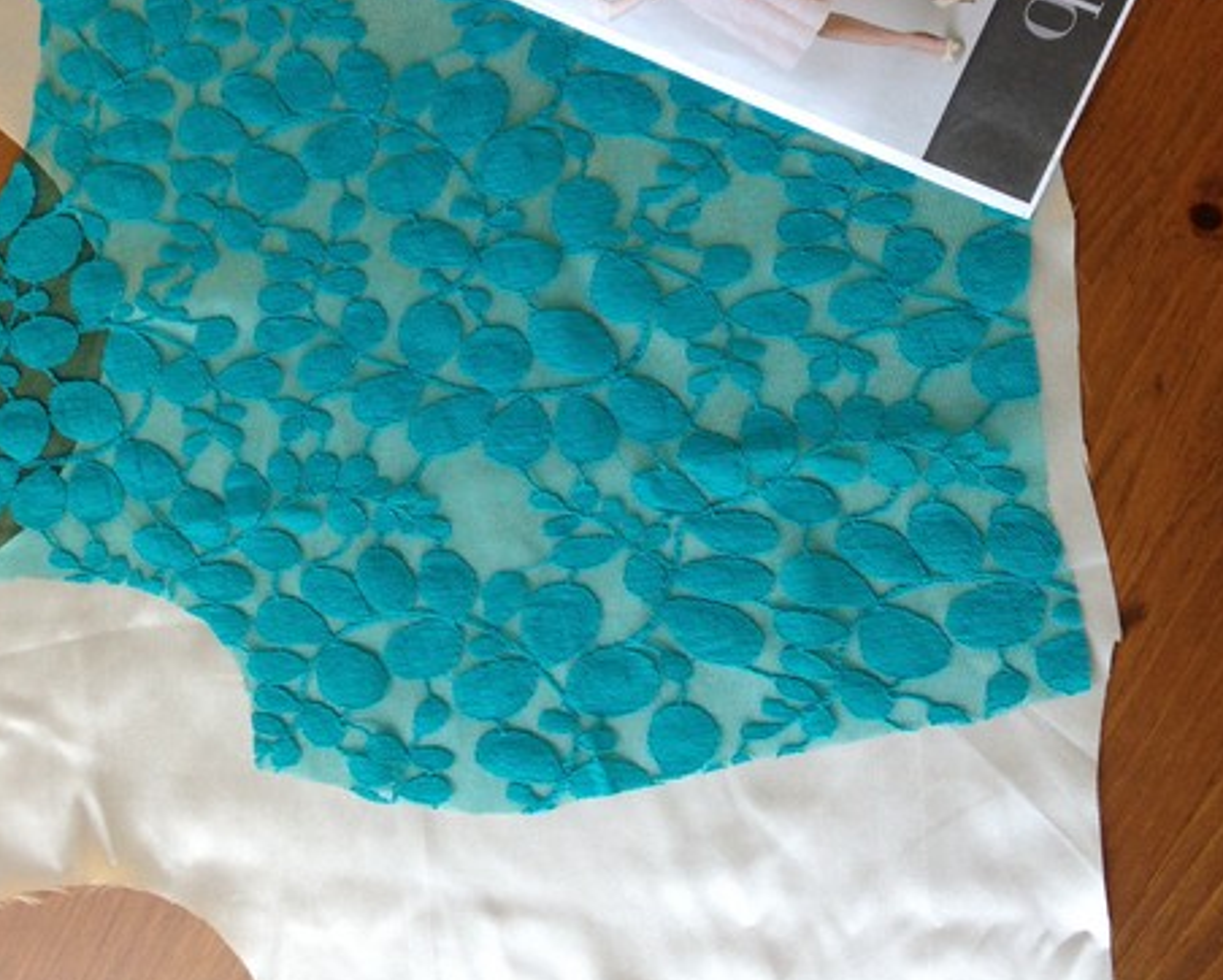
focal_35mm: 57
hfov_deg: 32.7
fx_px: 2064
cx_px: 409
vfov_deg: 26.2
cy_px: 208
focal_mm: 4.12
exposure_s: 1/60
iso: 50
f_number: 2.4
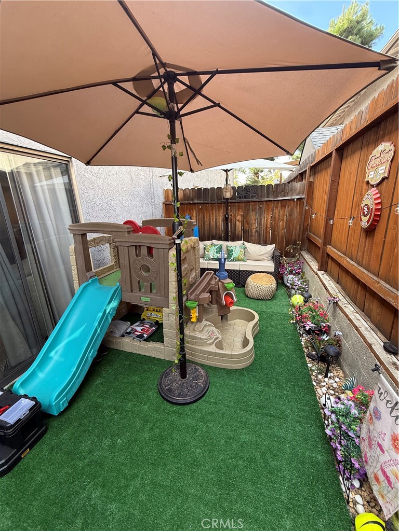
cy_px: 266
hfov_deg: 85.7
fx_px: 215
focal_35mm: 14
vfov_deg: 102.1
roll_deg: +2.2
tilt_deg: -14.5
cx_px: 200
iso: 80
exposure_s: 1/99
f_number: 2.2
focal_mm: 2.22
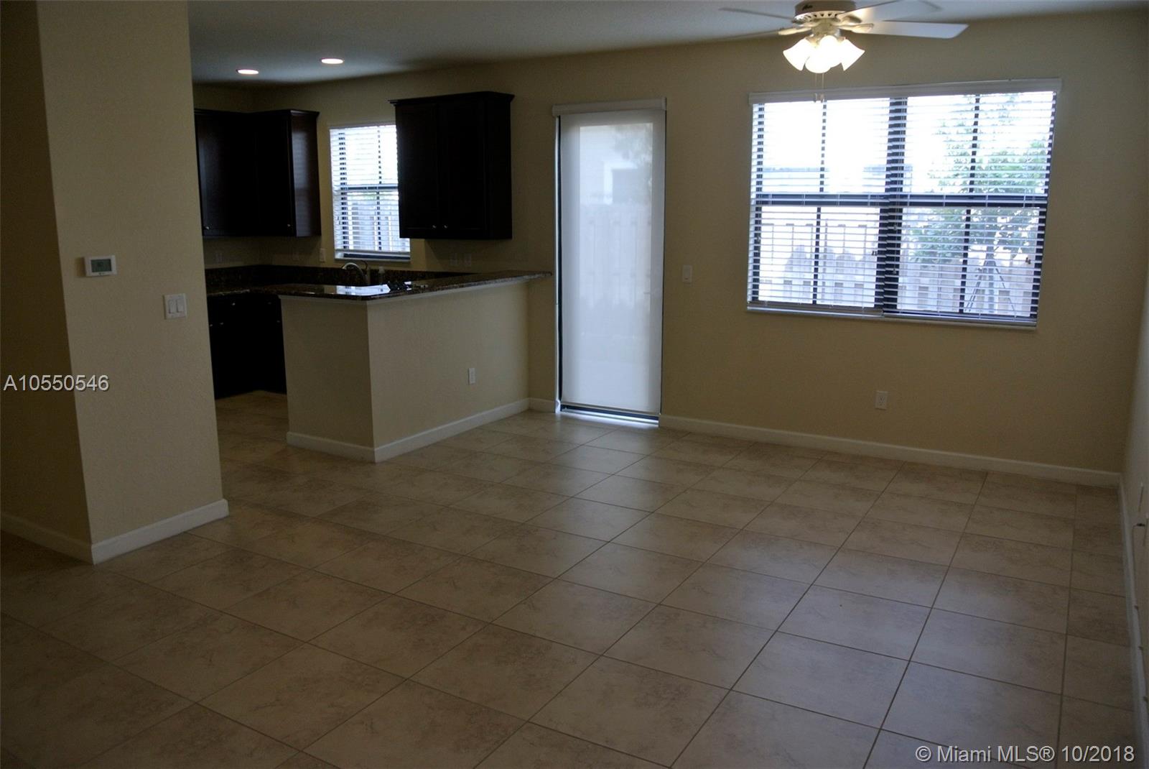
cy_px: 384
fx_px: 863
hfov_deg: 67.3
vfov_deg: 48.0
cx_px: 574
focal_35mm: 27
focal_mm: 10
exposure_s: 1/60
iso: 220
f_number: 3.5
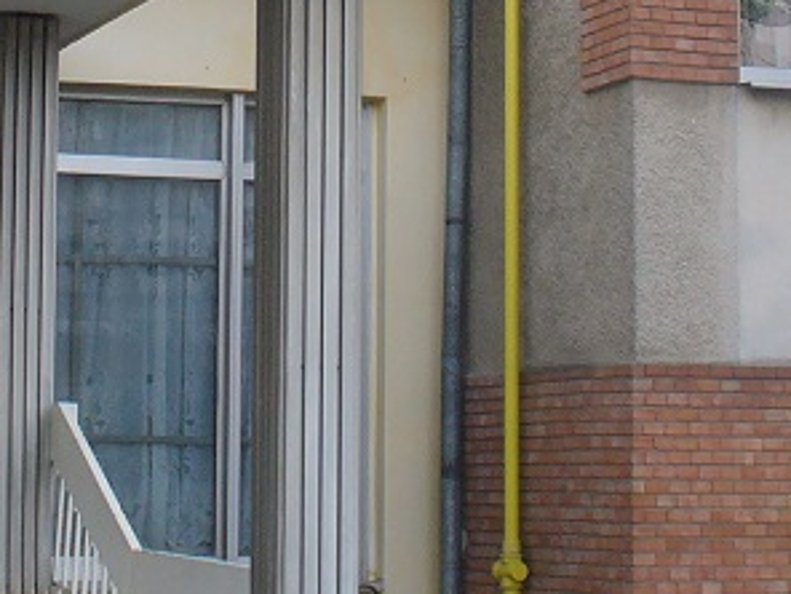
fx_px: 2925
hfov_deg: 15.4
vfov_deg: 11.4
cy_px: -120
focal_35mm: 128
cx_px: 313
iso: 100
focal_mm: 6.1
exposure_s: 1/320
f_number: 2.8
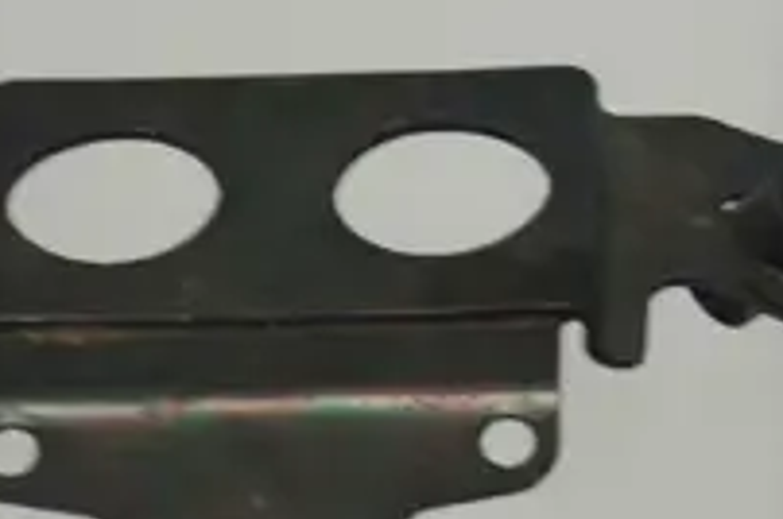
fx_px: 4560
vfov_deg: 6.5
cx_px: 382
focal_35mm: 210
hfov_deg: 9.8
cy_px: 504
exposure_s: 1/50
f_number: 5.6
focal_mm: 52
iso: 400
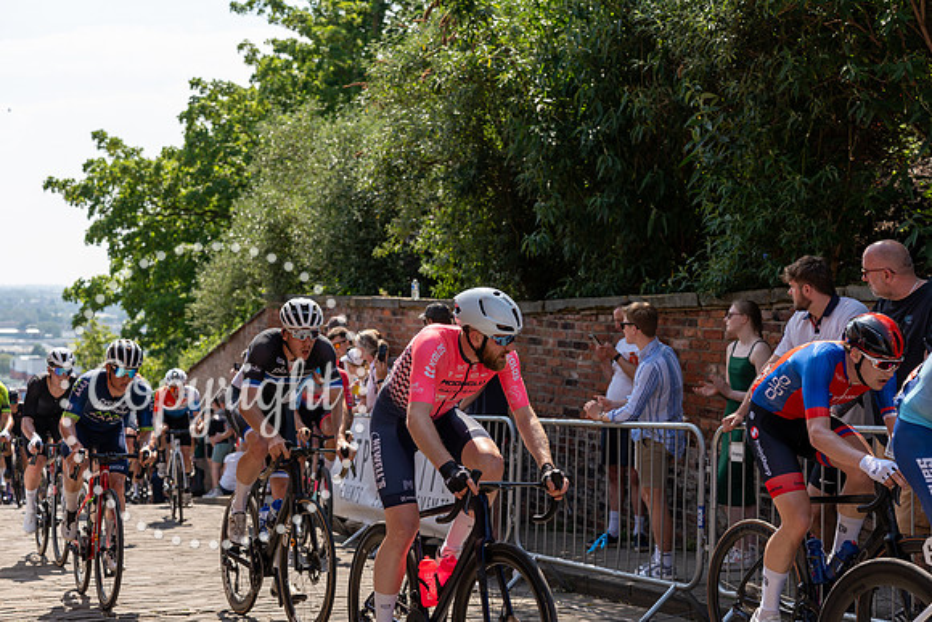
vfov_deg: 22.3
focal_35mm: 61
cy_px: 311
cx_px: 466
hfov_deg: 32.9
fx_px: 1580
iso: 160
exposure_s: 1/1600
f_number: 4
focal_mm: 61
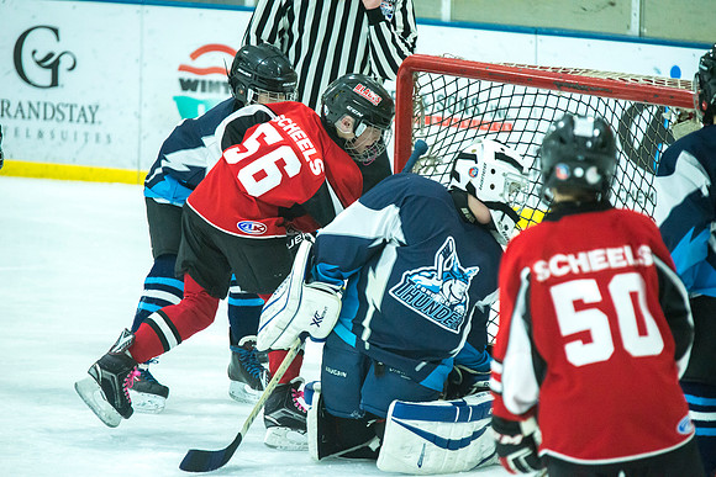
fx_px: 5371
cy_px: 238
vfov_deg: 5.1
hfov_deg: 7.6
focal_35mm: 270
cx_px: 358
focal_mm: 270
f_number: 5.6
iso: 6400
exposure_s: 1/400
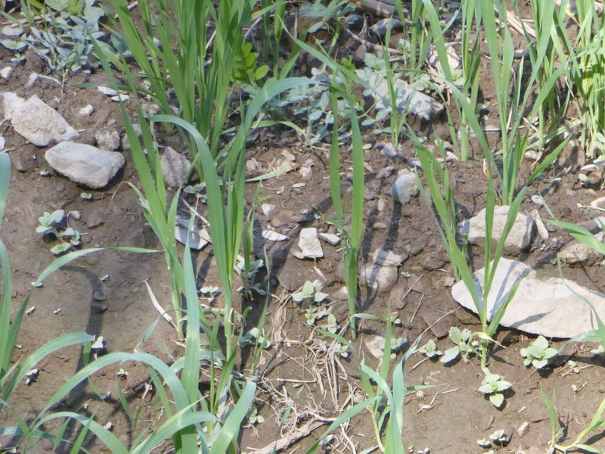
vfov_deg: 1.9
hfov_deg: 2.5
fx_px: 13982
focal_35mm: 800
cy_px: 227
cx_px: 302
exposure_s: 1/160
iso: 800
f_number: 6.4
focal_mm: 129
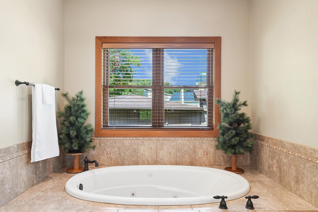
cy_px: 108
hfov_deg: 73.7
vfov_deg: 53.2
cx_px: 158
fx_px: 212
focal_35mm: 24
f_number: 9
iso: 400
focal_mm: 17
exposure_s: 1/20
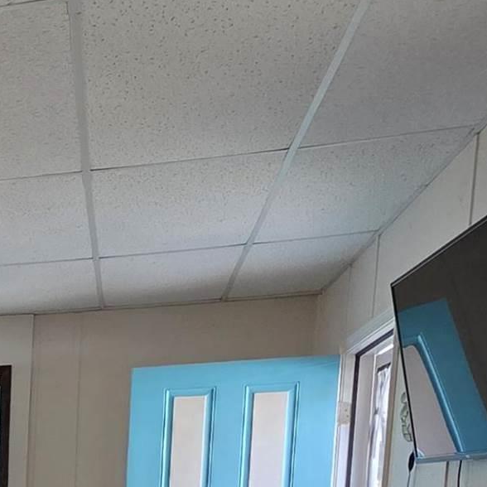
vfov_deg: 24.8
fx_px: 955
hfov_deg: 22.9
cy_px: 633
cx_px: -256
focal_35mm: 60
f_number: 1.9
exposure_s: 1/120
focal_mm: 2.2
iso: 200
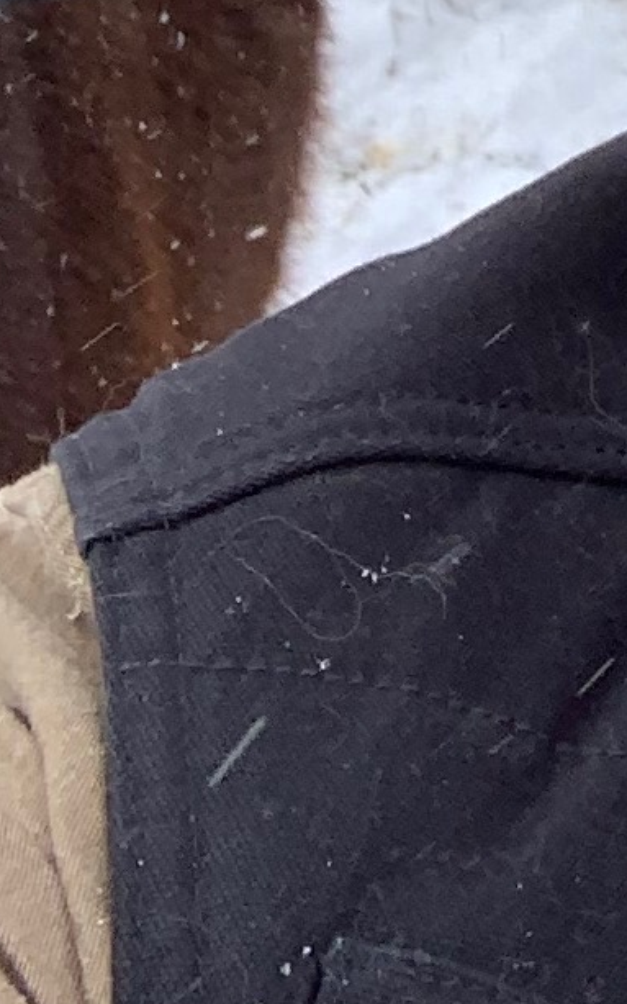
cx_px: 1337
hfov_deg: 7.3
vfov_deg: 11.1
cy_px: -1038
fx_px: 4676
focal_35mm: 171
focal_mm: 2.87
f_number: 2.2
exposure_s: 1/591
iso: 16
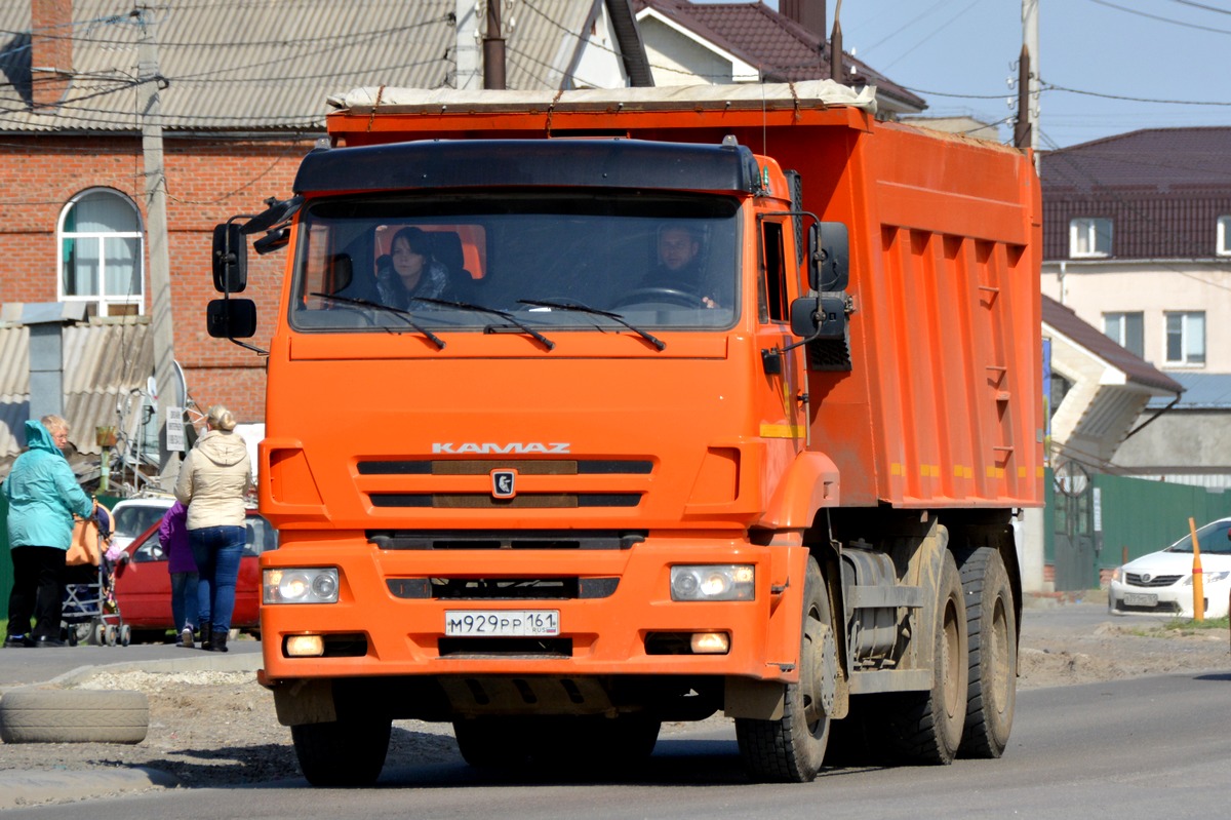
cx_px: 616
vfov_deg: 5.9
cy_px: 410
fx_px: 7947
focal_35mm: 232
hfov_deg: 8.9
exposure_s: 1/1600
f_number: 7.1
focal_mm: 155
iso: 400
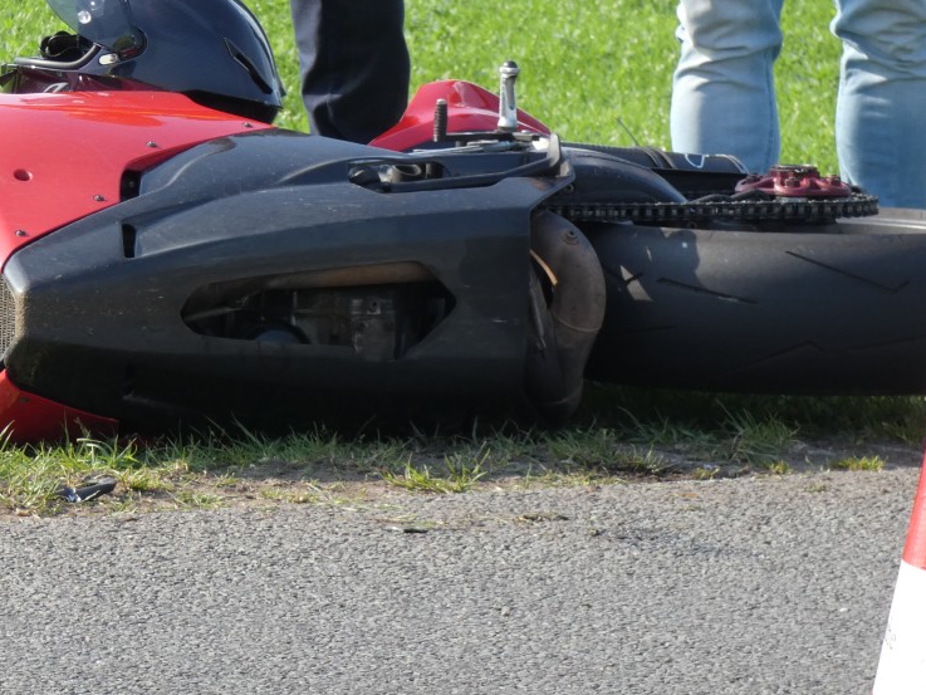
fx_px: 11023
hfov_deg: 4.8
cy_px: 210
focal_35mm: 412
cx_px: 357
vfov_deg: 3.6
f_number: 5.5
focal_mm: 37.8
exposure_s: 1/160
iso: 80
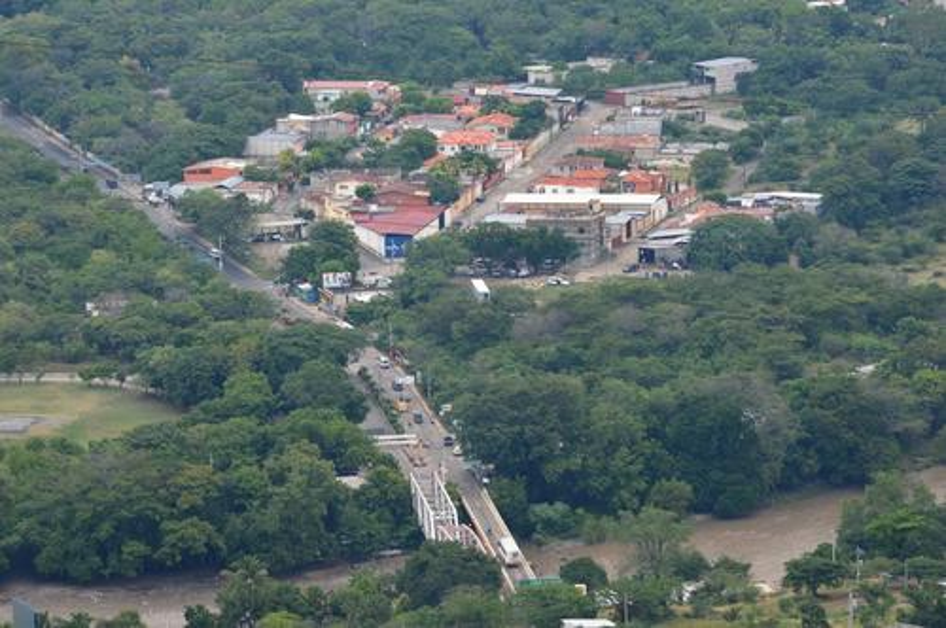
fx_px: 5314
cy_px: 314
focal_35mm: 202
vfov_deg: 6.8
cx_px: 473
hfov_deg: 10.2
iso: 100
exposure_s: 1/125
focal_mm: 135
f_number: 11
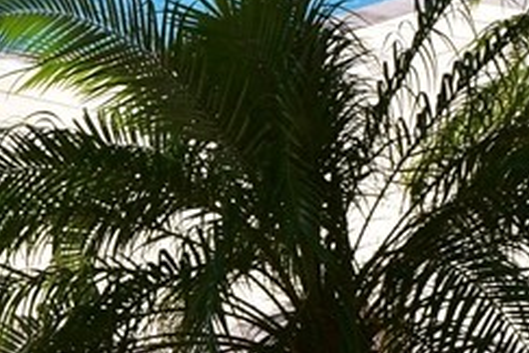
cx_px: -664
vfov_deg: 6.6
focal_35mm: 209
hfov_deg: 9.0
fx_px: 3071
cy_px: 86
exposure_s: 1/200
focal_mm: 20
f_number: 10
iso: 100
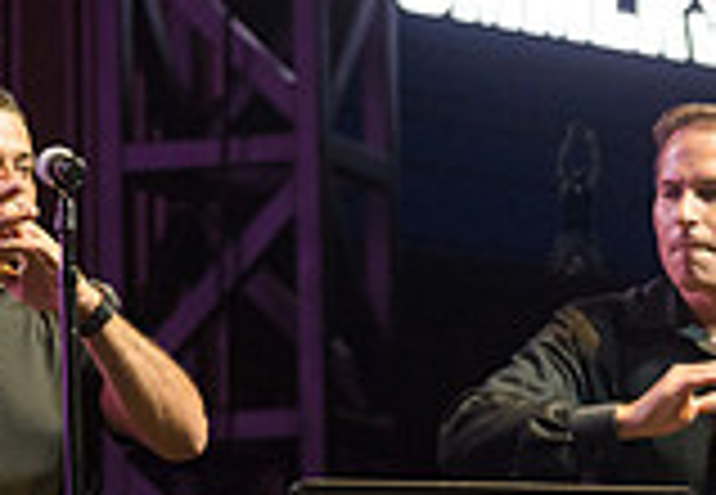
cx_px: -204
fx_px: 7203
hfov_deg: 5.7
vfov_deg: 3.9
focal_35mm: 358
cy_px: 326
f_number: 4
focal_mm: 86
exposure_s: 1/500
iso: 2500
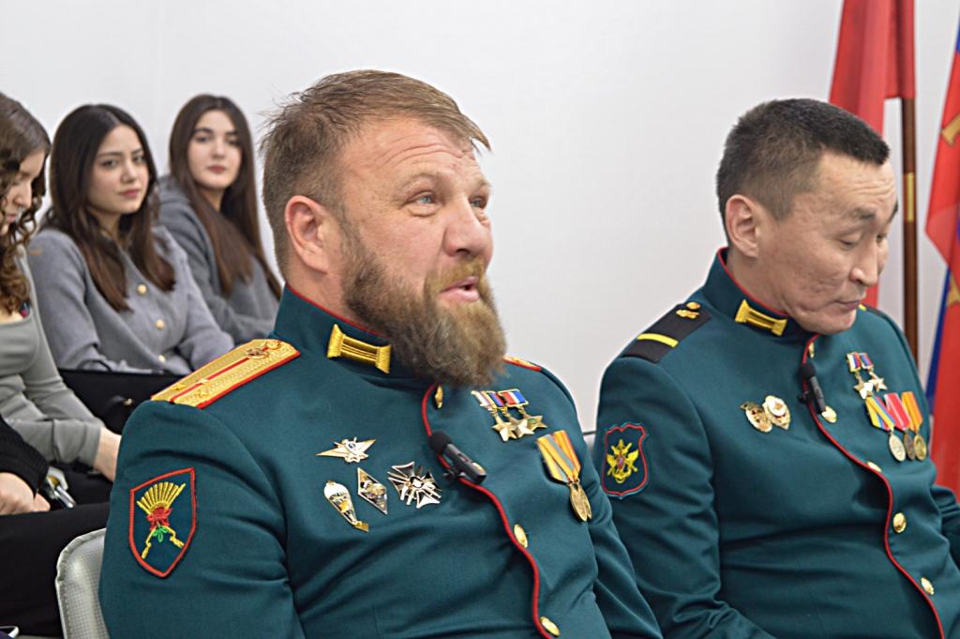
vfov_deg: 16.5
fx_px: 2198
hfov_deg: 24.6
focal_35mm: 82
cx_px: 480
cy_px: 320
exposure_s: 1/15
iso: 720
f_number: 5.6
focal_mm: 55
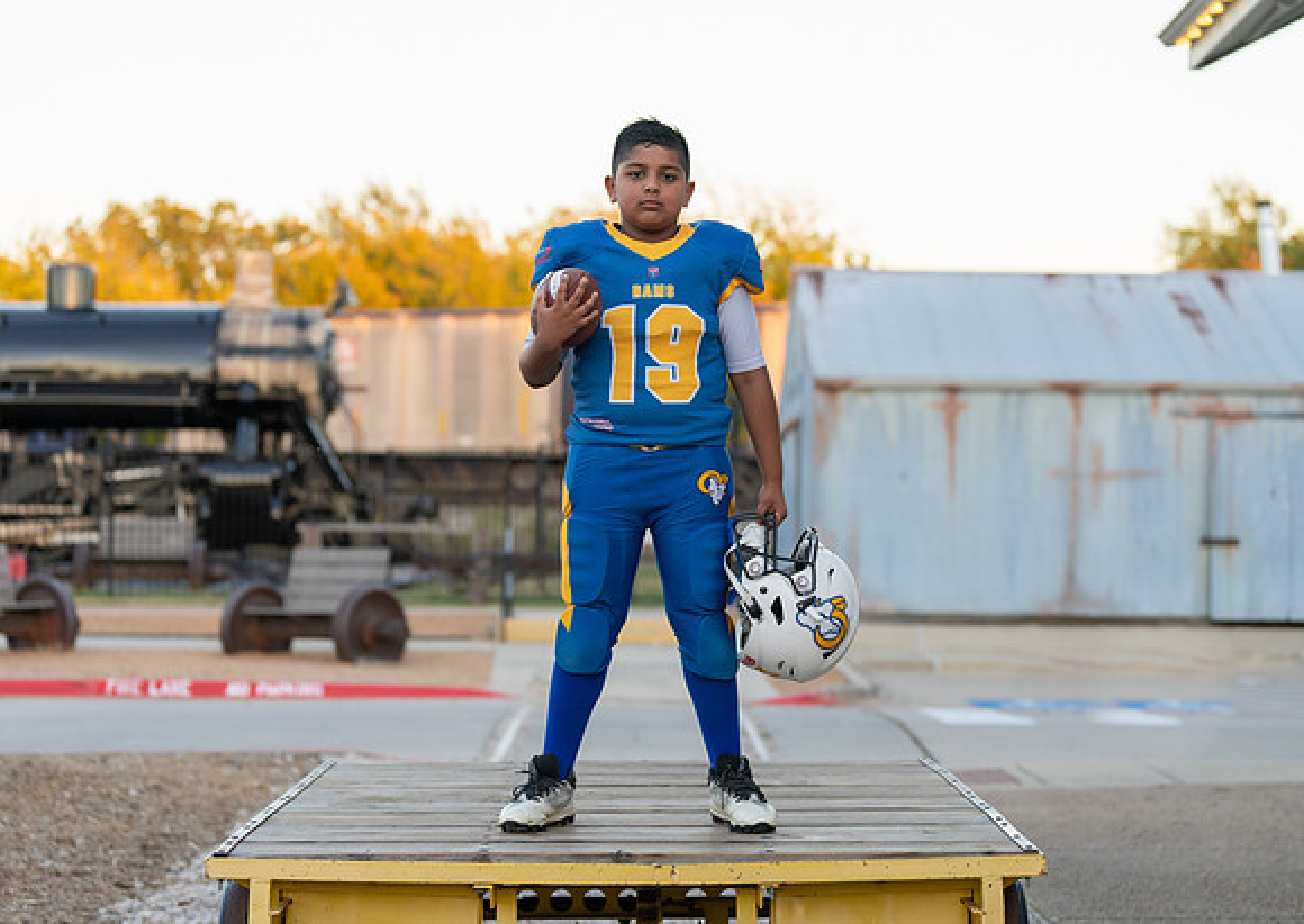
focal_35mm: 80
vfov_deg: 17.8
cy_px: 432
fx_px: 2943
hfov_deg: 25.0
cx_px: 650
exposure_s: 1/320
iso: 500
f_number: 2.8
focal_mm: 70
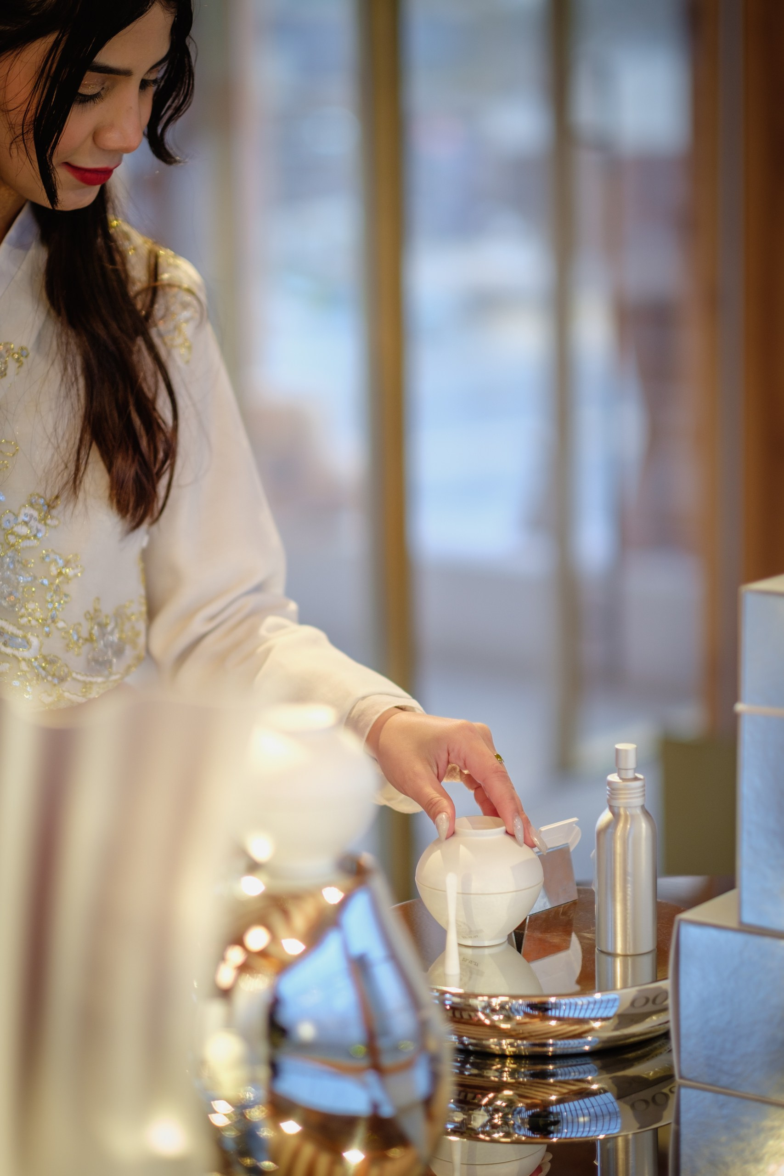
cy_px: 588
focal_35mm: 84
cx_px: 392
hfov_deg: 16.3
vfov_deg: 24.2
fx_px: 2743
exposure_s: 1/125
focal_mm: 56
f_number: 1.2
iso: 200
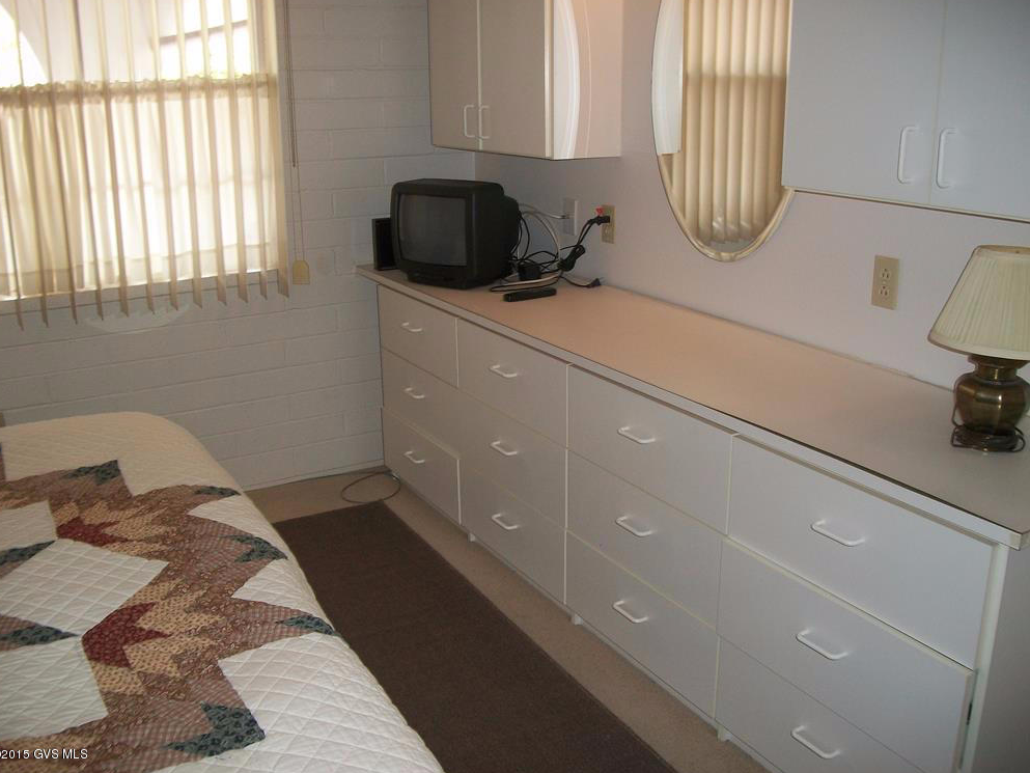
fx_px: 982
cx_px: 517
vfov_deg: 43.0
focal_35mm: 33
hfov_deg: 55.3
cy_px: 385
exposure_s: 1/30
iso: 80
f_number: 2.9
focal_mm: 5.7
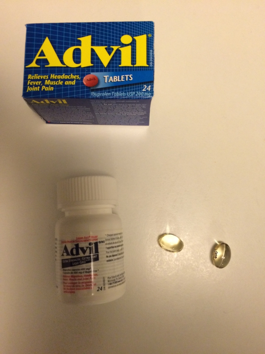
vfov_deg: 61.7
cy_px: 177
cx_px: 132
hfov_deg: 48.2
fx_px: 296
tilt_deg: -83.0
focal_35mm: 29
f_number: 2.2
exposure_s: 1/30
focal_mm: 4.15
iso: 320
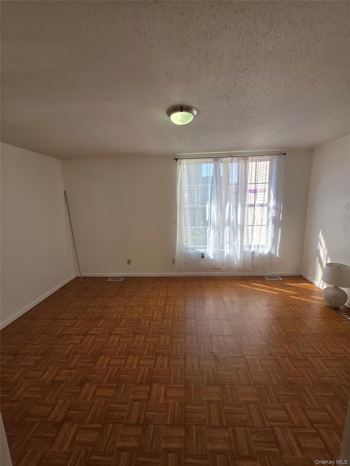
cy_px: 233
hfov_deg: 89.9
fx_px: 175
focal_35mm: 13
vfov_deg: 106.2
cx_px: 175
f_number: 1.9
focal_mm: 2.2
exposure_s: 1/435
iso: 40
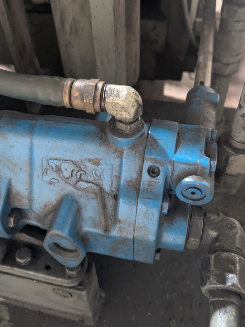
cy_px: 156
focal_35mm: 31
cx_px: 109
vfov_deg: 58.3
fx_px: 292
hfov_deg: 45.4
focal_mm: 5.43
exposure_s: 1/20
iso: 1035
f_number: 1.89
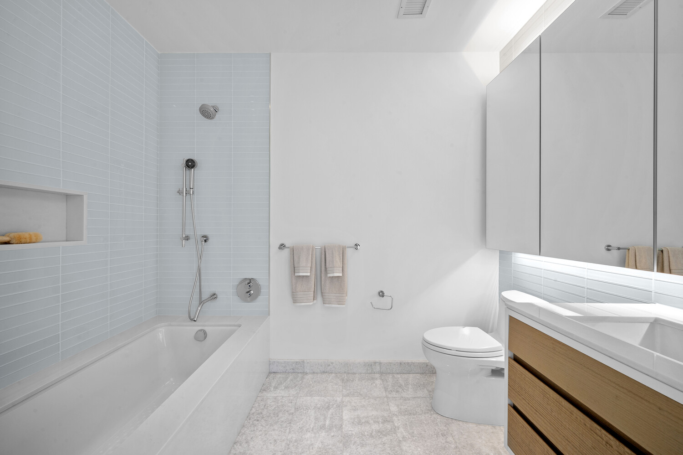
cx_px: 342
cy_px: 228
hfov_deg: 104.3
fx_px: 265
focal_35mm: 14
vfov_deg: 81.1
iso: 250
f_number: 14
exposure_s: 1/1.67
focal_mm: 14
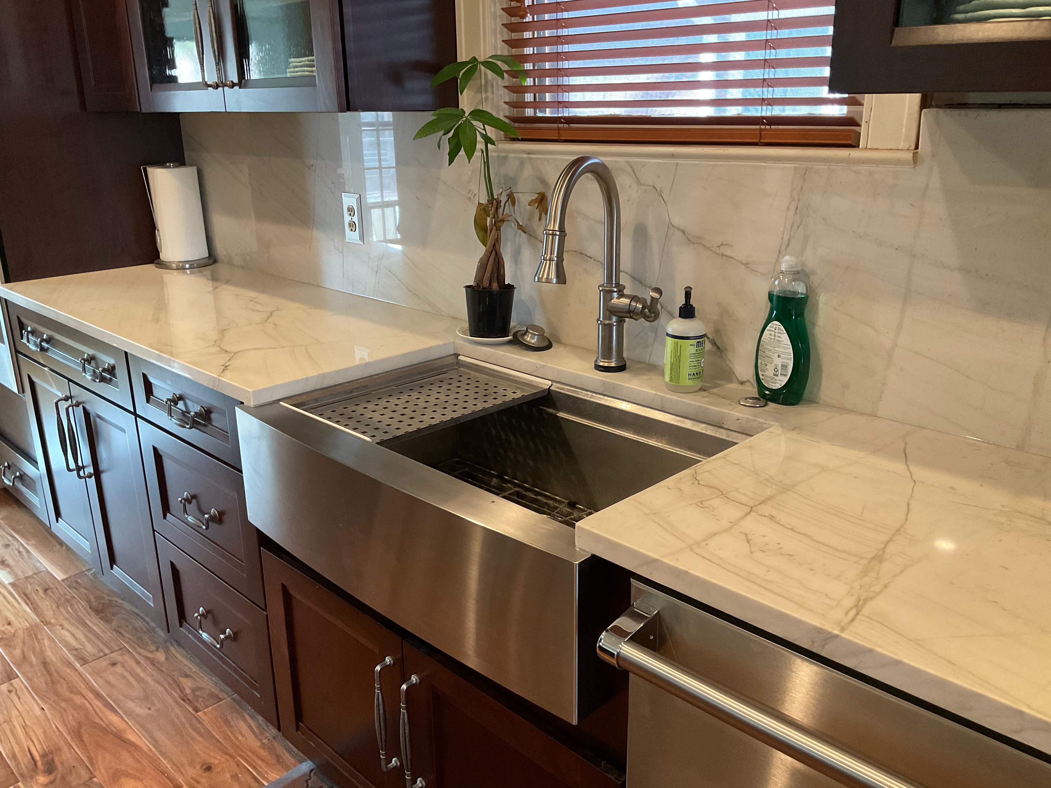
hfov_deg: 61.7
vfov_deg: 48.2
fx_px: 880
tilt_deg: -18.6
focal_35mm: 29
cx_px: 526
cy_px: 394
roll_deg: +0.8
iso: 200
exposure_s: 1/40
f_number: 1.8
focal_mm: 3
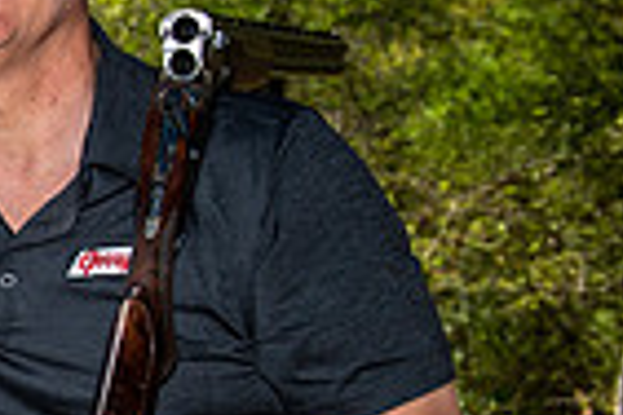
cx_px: -424
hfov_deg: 13.4
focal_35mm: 140
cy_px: 486
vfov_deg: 9.7
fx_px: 2423
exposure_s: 1/250
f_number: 5.6
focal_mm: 34
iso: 50
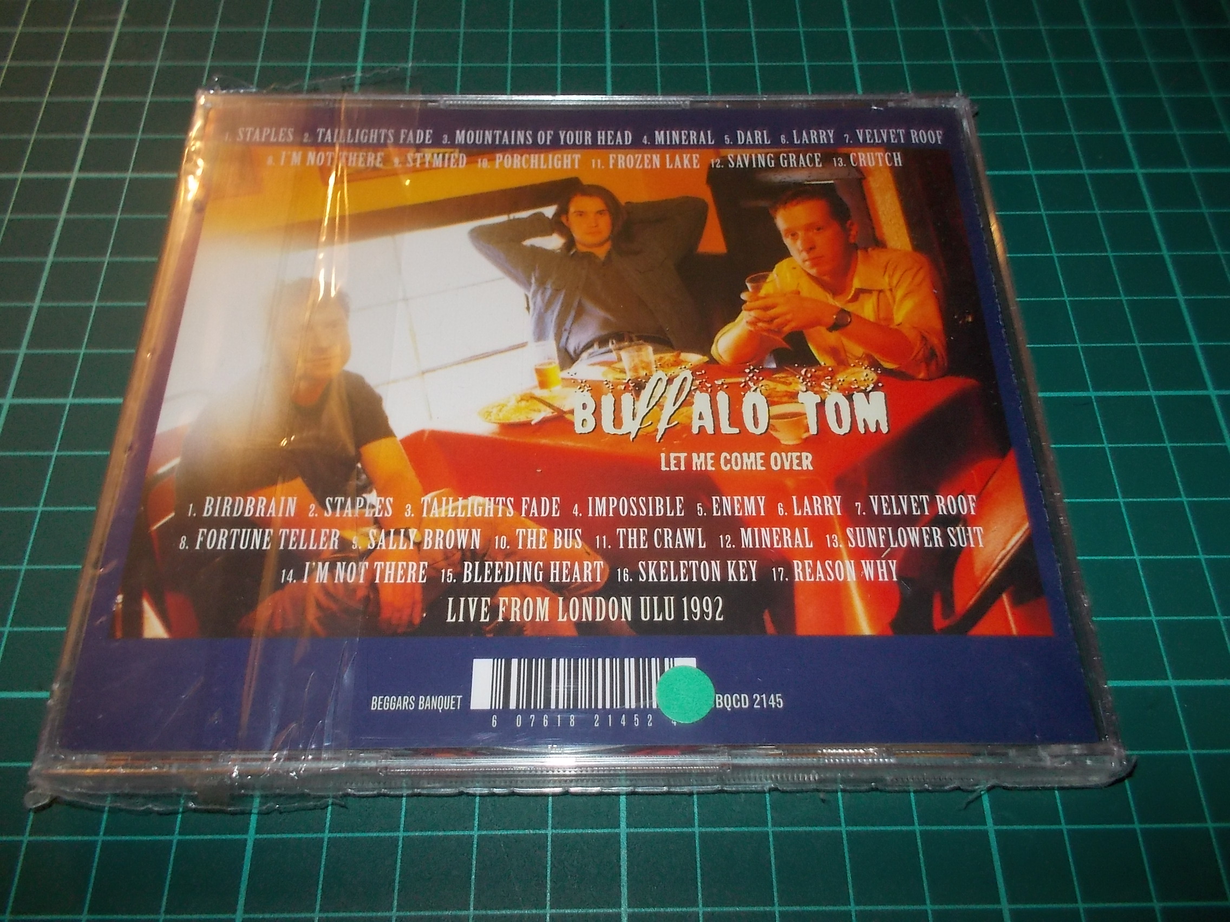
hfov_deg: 61.7
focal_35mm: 29
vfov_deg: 48.2
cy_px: 461
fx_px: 1030
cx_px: 615
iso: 200
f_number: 3.3
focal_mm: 4.1
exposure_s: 1/30
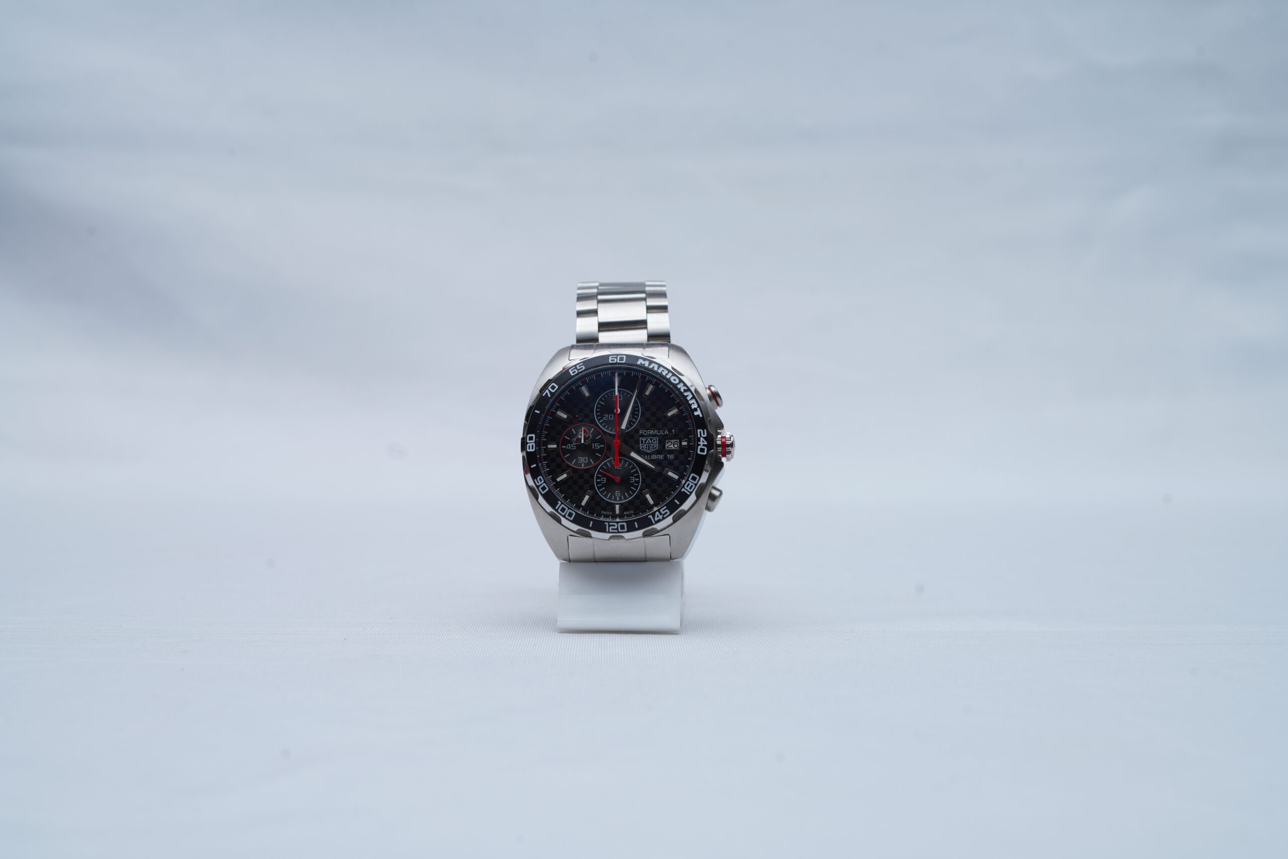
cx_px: 644
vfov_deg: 27.0
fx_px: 1789
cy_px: 430
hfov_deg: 39.6
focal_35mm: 50
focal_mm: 50
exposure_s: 1/160
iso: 125
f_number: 9
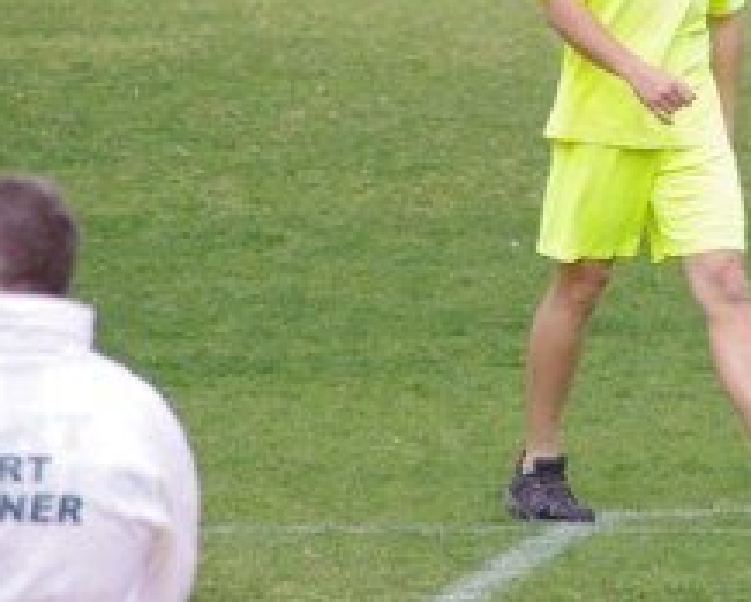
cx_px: 706
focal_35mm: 583
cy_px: 99
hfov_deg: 3.3
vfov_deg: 2.7
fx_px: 12970
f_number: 8
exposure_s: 1/500
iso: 800
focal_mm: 200
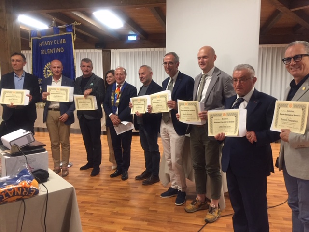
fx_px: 259
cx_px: 154
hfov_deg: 61.7
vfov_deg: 48.2
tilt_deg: -8.0
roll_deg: -1.0
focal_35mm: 29
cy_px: 116
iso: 200
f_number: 2.2
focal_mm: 4.15
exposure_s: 1/33
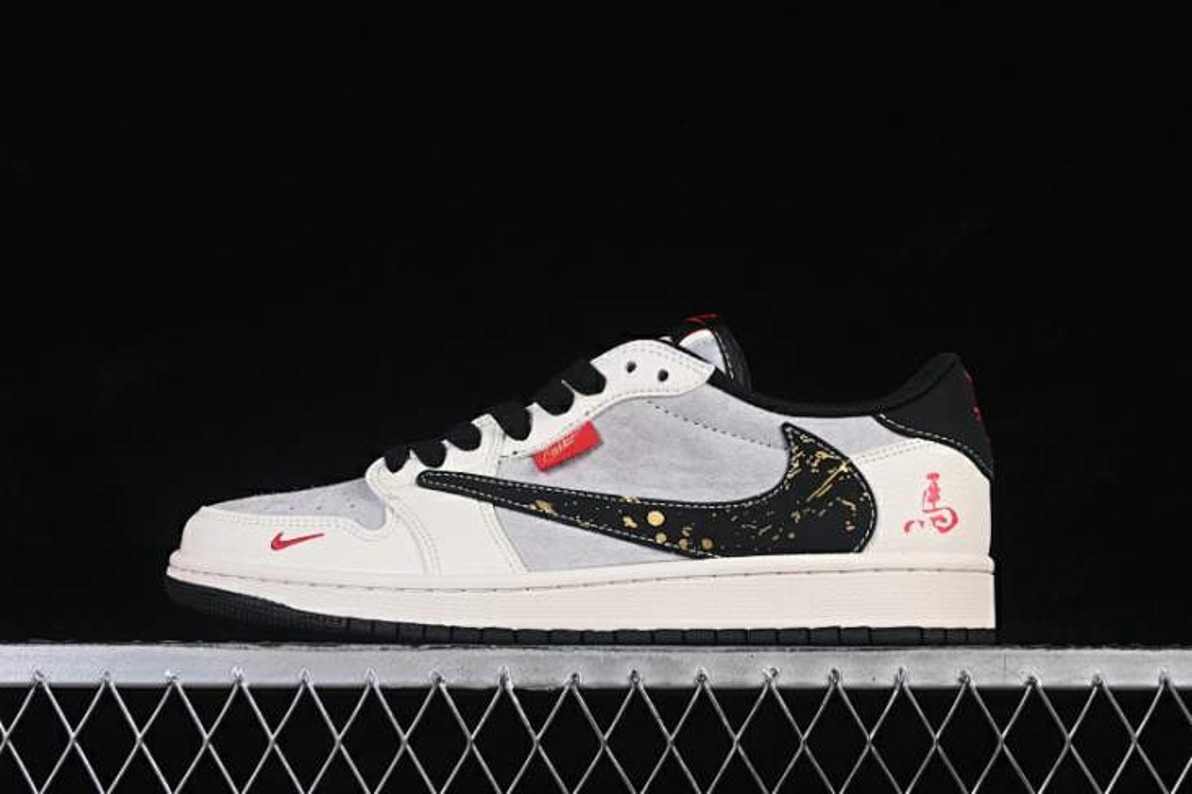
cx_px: 596
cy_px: 397
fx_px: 2482
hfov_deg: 27.0
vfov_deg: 18.2
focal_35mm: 75
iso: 160
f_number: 8
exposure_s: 1/80
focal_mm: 50
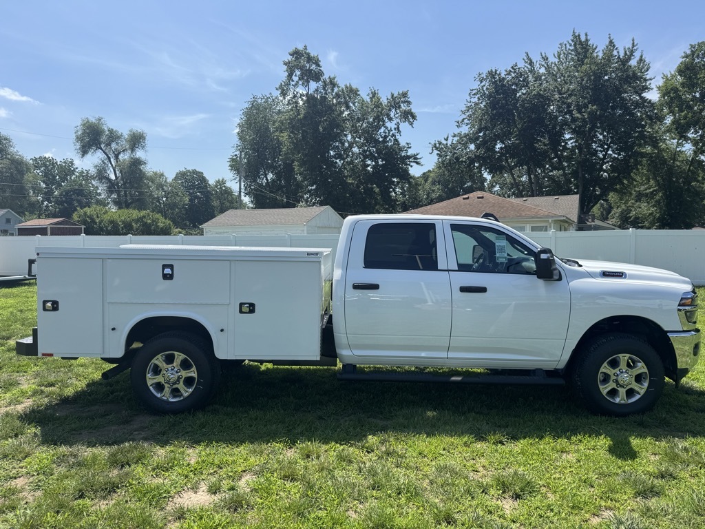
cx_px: 352
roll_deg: +0.4
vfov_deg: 56.8
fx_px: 489
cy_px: 264
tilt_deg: -2.8
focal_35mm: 24
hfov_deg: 71.6
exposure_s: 1/3802
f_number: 1.78
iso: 80
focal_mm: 6.76
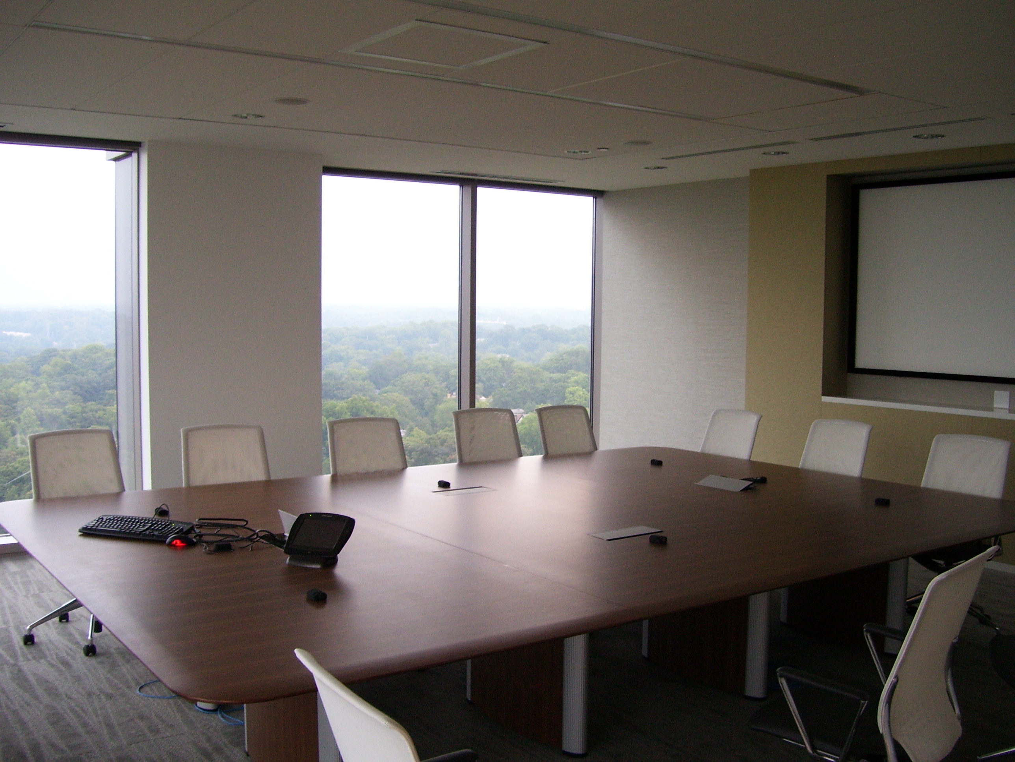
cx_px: 508
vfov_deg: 38.7
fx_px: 1085
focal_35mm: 37
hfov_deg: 50.1
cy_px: 381
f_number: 2.7
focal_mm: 6
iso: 160
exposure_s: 1/15
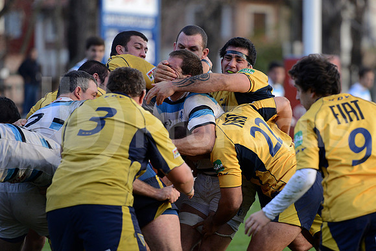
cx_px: 188
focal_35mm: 195
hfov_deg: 10.5
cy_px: 126
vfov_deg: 7.0
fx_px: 2037
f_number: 2.8
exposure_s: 1/500
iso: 1000
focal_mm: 195
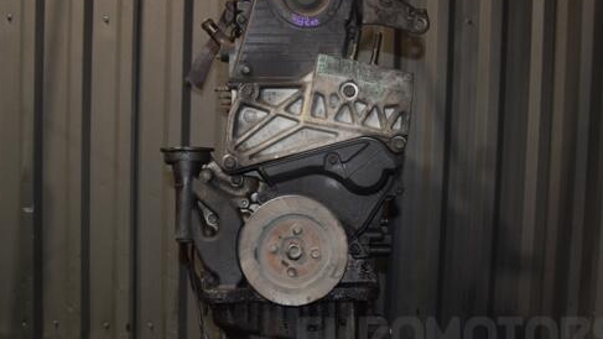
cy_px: 171
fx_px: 650
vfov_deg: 29.3
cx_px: 274
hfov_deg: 49.7
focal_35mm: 41
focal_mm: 21
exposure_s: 1/60
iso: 800
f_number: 5
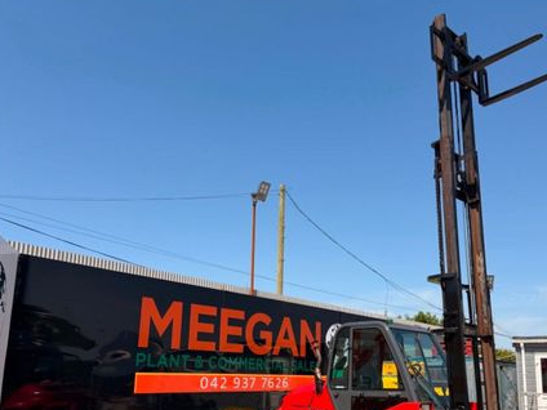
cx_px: 316
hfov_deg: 53.7
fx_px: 537
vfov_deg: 41.3
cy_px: 273
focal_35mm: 34
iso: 80
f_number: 1.78
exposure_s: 1/4975
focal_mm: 6.76
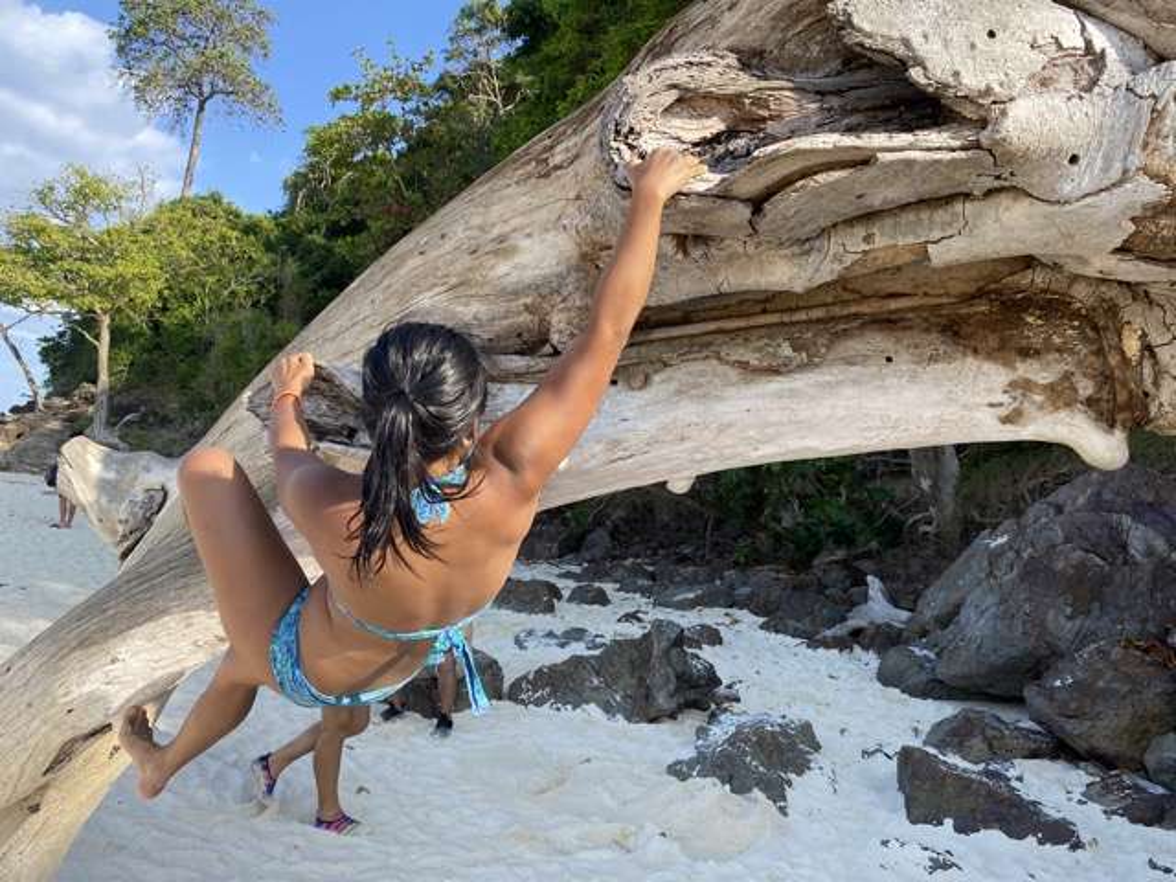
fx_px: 883
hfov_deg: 67.3
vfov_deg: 53.1
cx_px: 588
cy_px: 441
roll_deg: -7.0
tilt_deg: +6.8
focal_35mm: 26
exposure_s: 1/1245
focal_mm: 4.25
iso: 32
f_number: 1.8
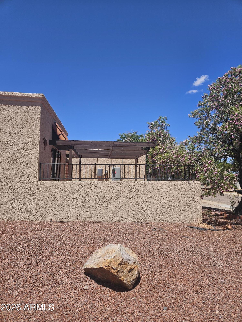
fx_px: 214
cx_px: 121
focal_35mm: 23
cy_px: 161
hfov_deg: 58.9
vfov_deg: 73.9
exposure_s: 1/2321
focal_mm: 5.4
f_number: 1.8
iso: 25
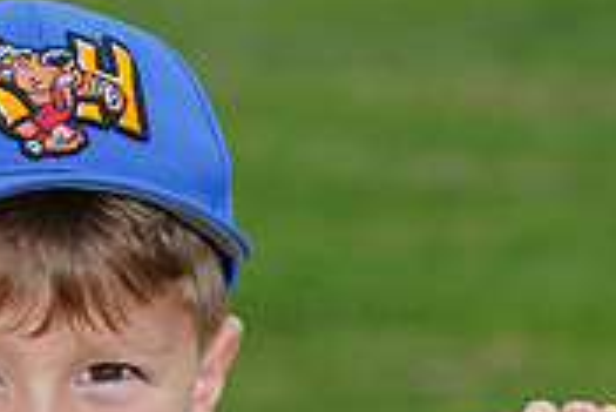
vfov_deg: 2.1
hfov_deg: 3.1
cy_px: 562
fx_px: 11354
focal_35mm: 663
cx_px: 21
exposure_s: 1/200
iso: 160
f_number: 9
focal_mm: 200
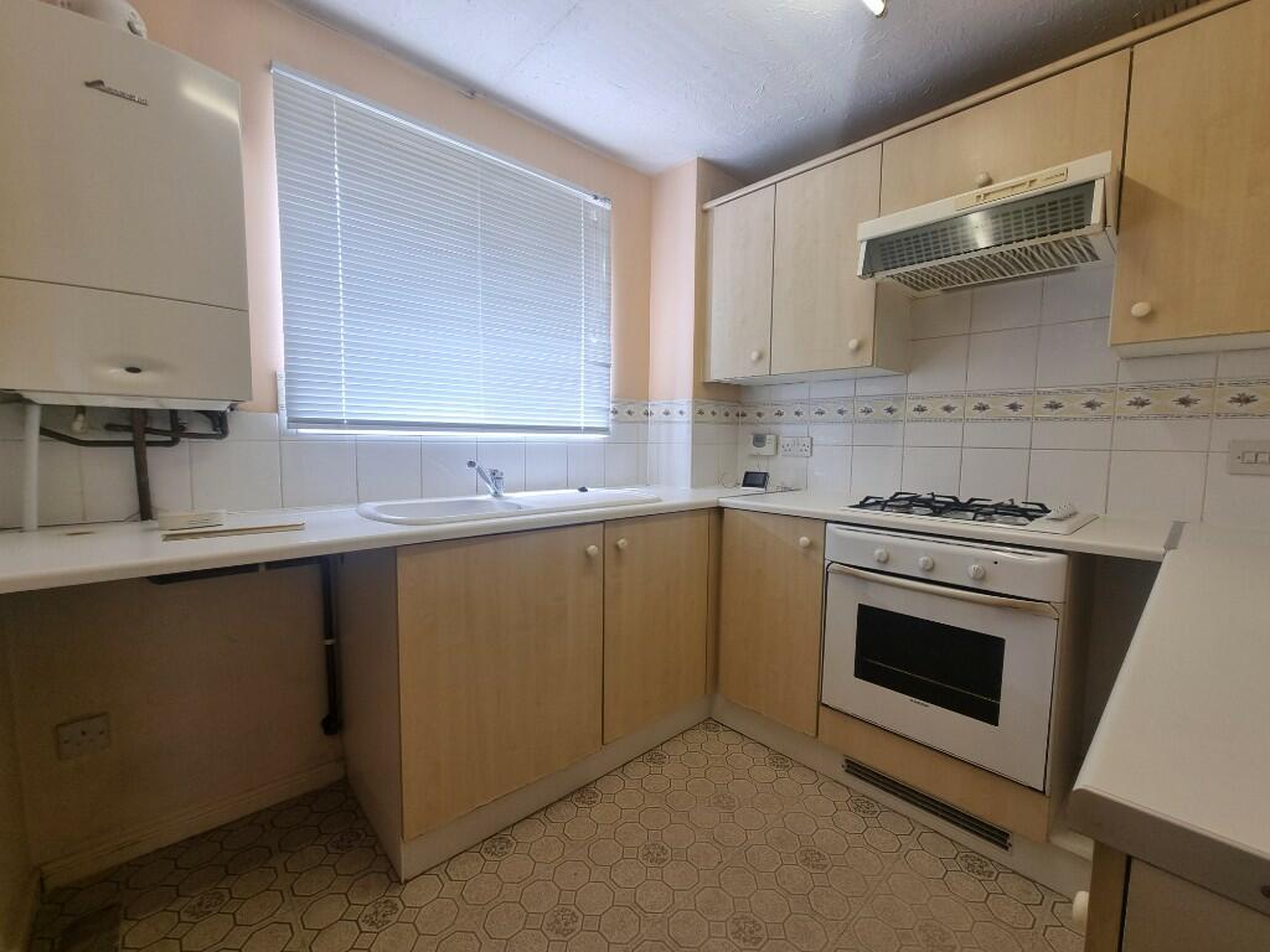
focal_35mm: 13
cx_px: 635
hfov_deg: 106.2
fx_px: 477
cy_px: 476
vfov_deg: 89.9
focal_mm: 2.2
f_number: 2.2
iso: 50
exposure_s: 1/50
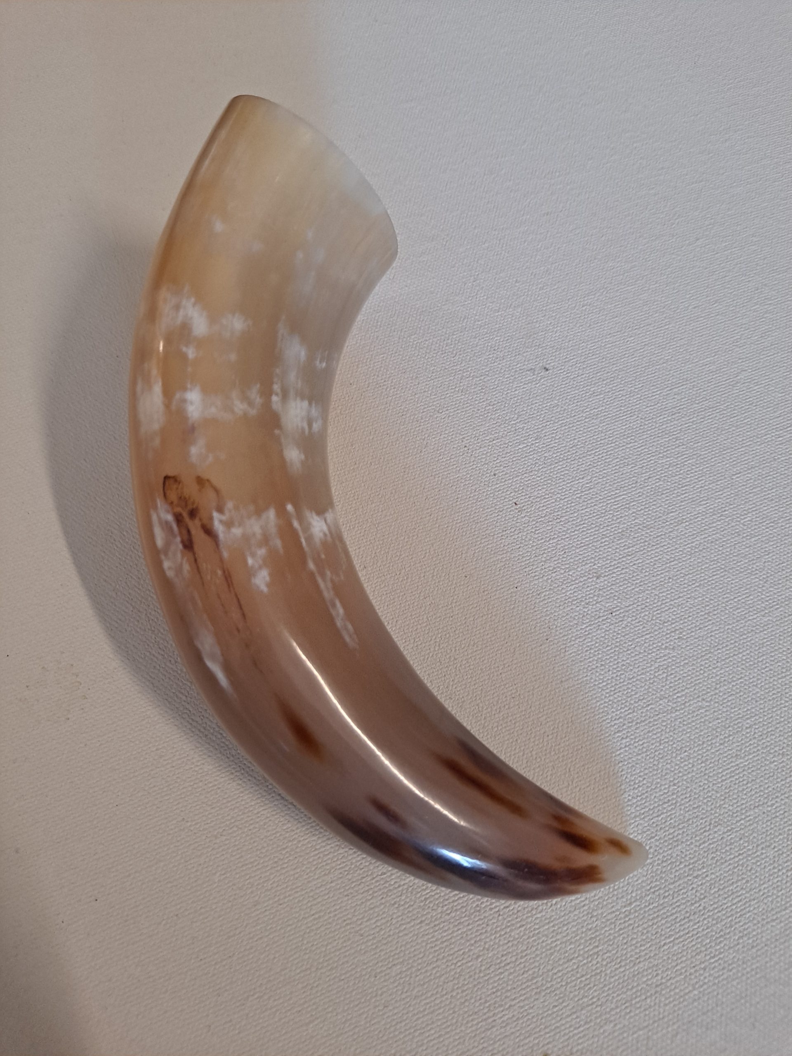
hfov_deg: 54.9
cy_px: 528
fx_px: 763
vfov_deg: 69.4
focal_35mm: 25
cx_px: 396
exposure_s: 1/50
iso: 320
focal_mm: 4.6
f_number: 2
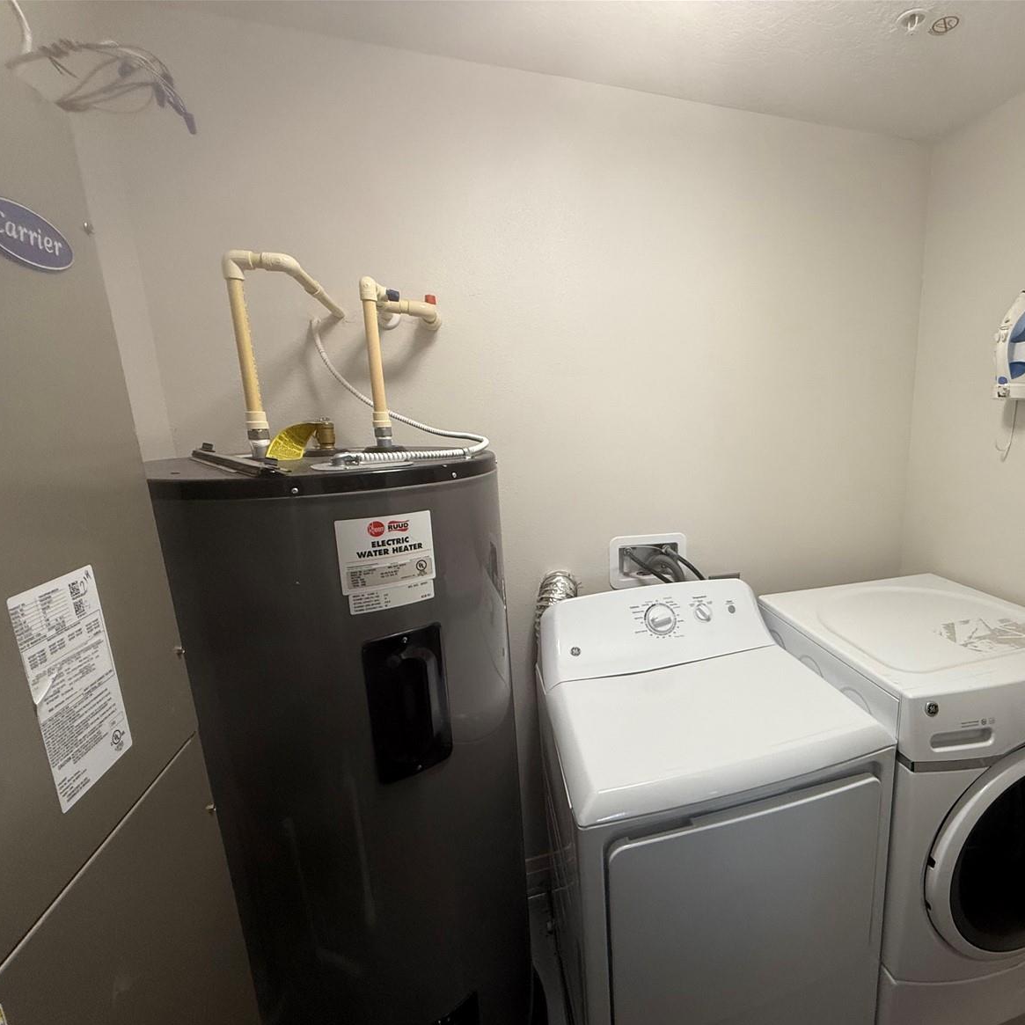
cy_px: 527
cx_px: 680
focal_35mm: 17
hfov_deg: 81.3
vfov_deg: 83.9
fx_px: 570
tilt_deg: -11.5
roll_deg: +0.8
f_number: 2.2
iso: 200
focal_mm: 2.22
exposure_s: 1/60
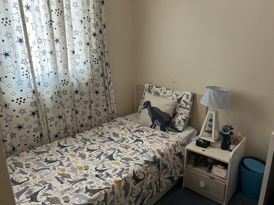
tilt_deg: -16.6
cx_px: 137
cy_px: 102
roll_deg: +1.5
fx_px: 206
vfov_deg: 53.1
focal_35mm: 26
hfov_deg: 67.3
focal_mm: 5.7
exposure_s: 1/60
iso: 400
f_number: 1.5
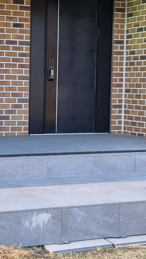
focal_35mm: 88
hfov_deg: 13.7
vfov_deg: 24.2
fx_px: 606
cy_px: 118
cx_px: 38
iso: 50
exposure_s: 1/232
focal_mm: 5.4
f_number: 1.8
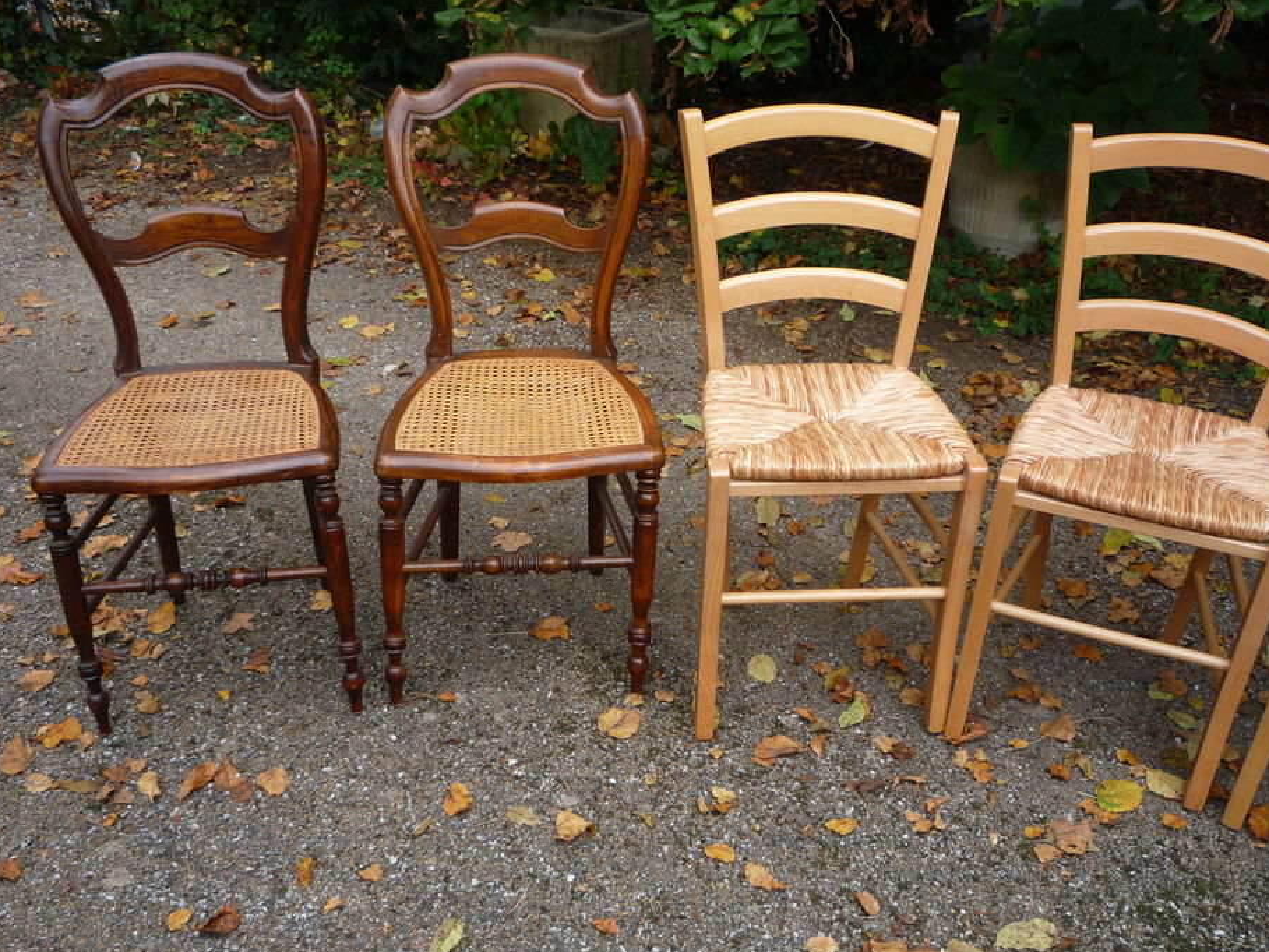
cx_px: 690
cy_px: 489
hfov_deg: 55.3
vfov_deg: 43.0
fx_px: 1210
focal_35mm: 33
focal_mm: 5.2
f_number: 3.3
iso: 100
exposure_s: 1/50
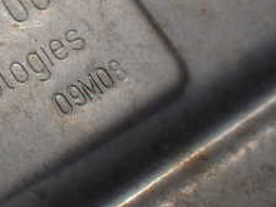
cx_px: -88
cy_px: 33
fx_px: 654
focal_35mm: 82
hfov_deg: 21.4
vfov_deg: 17.8
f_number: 9
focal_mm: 5.4
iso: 100
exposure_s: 1/640
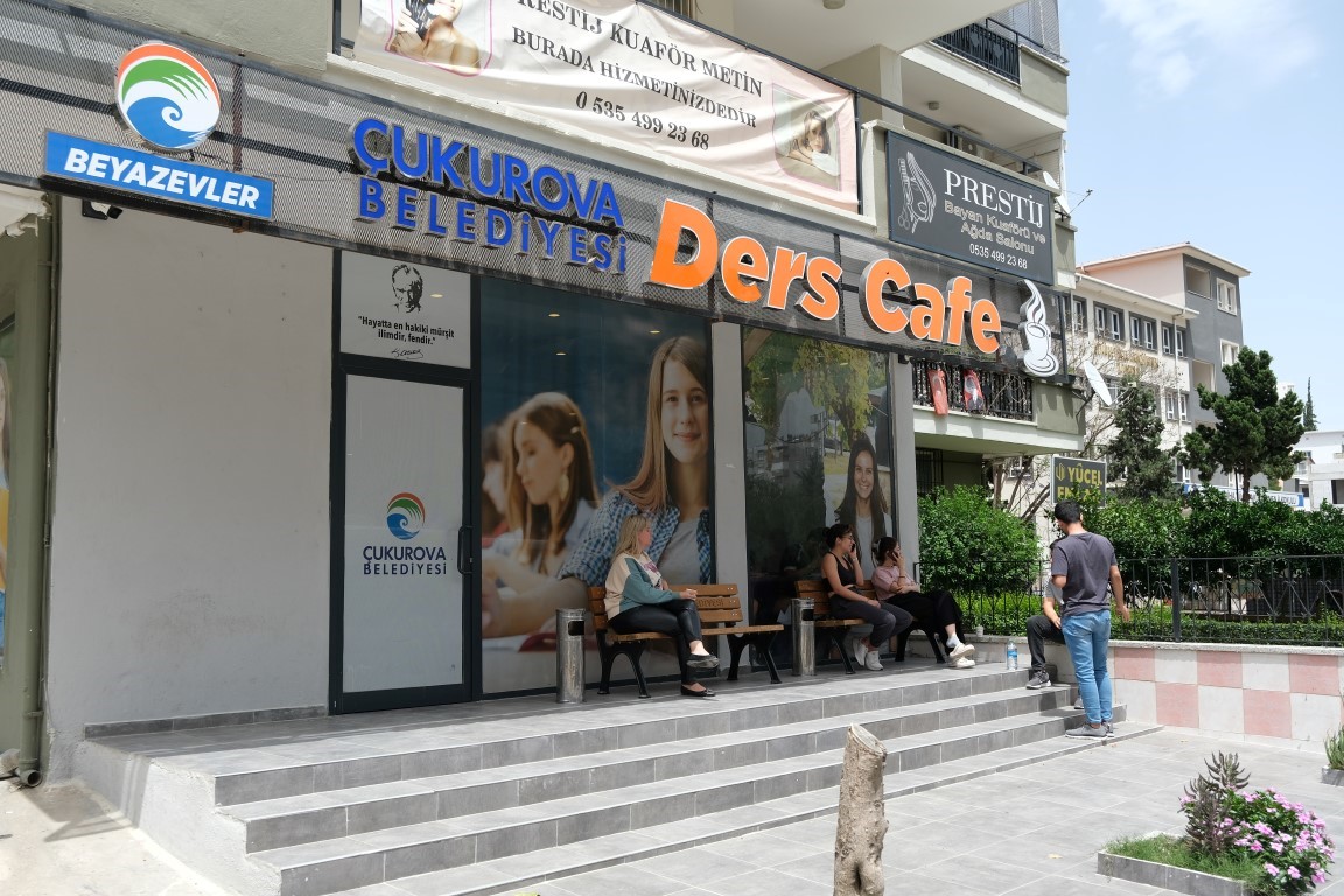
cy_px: 448
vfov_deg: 42.3
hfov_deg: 60.3
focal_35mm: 31
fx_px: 1157
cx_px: 672
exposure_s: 1/750
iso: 160
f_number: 4
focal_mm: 20.6
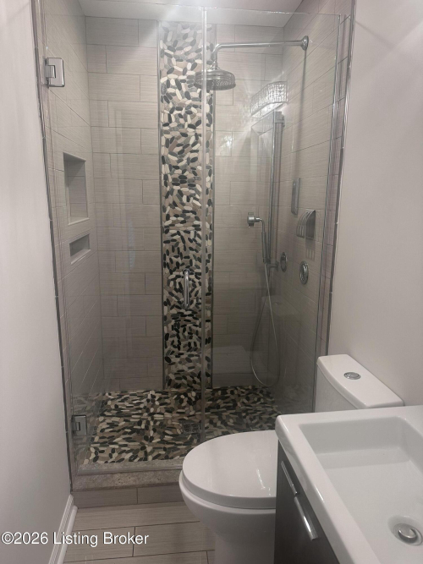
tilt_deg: -12.8
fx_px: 391
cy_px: 282
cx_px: 212
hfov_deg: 56.8
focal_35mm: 24
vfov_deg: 71.6
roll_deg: -1.2
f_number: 1.78
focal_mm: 6.86
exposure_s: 1/60
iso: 125
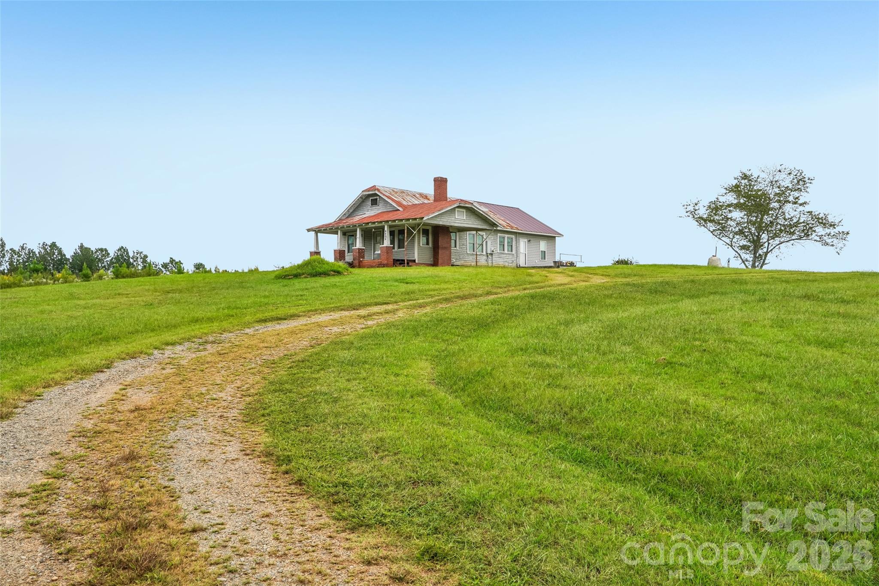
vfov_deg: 43.6
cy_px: 293
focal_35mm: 30
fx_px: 732
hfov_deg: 61.9
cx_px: 440
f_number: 8
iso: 100
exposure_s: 1/90
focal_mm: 20
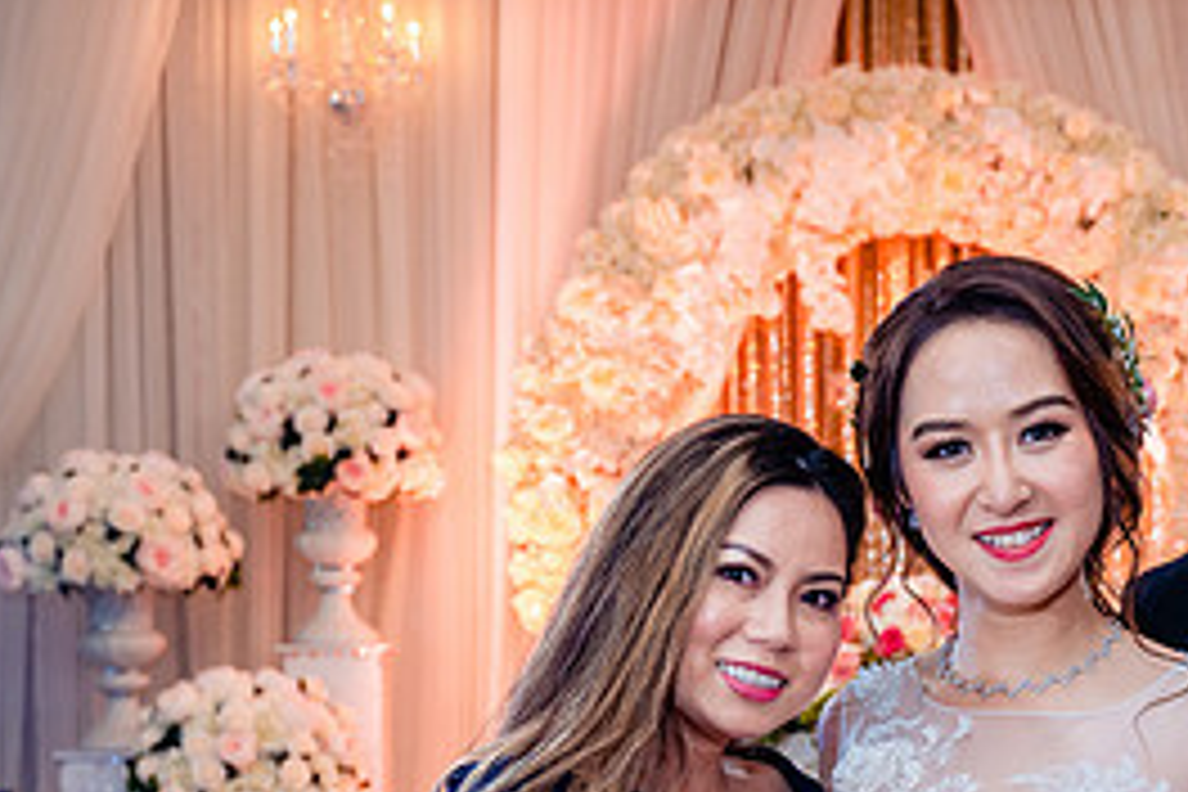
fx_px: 2277
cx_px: 815
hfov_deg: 29.0
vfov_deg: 19.2
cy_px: 772
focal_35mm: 69
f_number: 3.5
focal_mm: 28
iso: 1000
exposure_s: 1/160
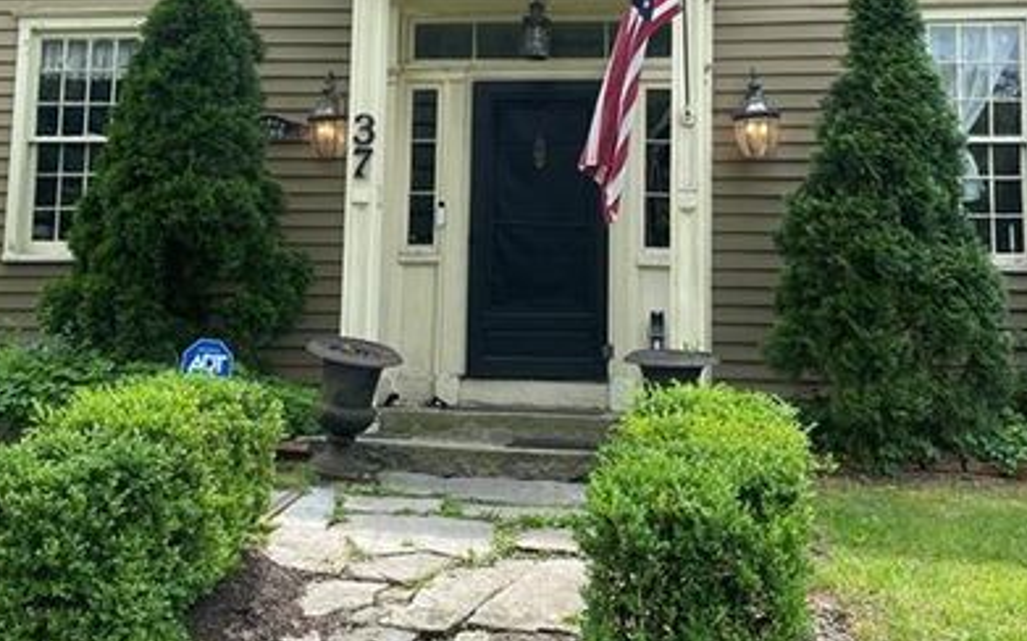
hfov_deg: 42.7
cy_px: 175
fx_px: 1315
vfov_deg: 27.1
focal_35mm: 47
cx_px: 496
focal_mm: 4.2
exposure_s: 1/749
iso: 32
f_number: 1.6
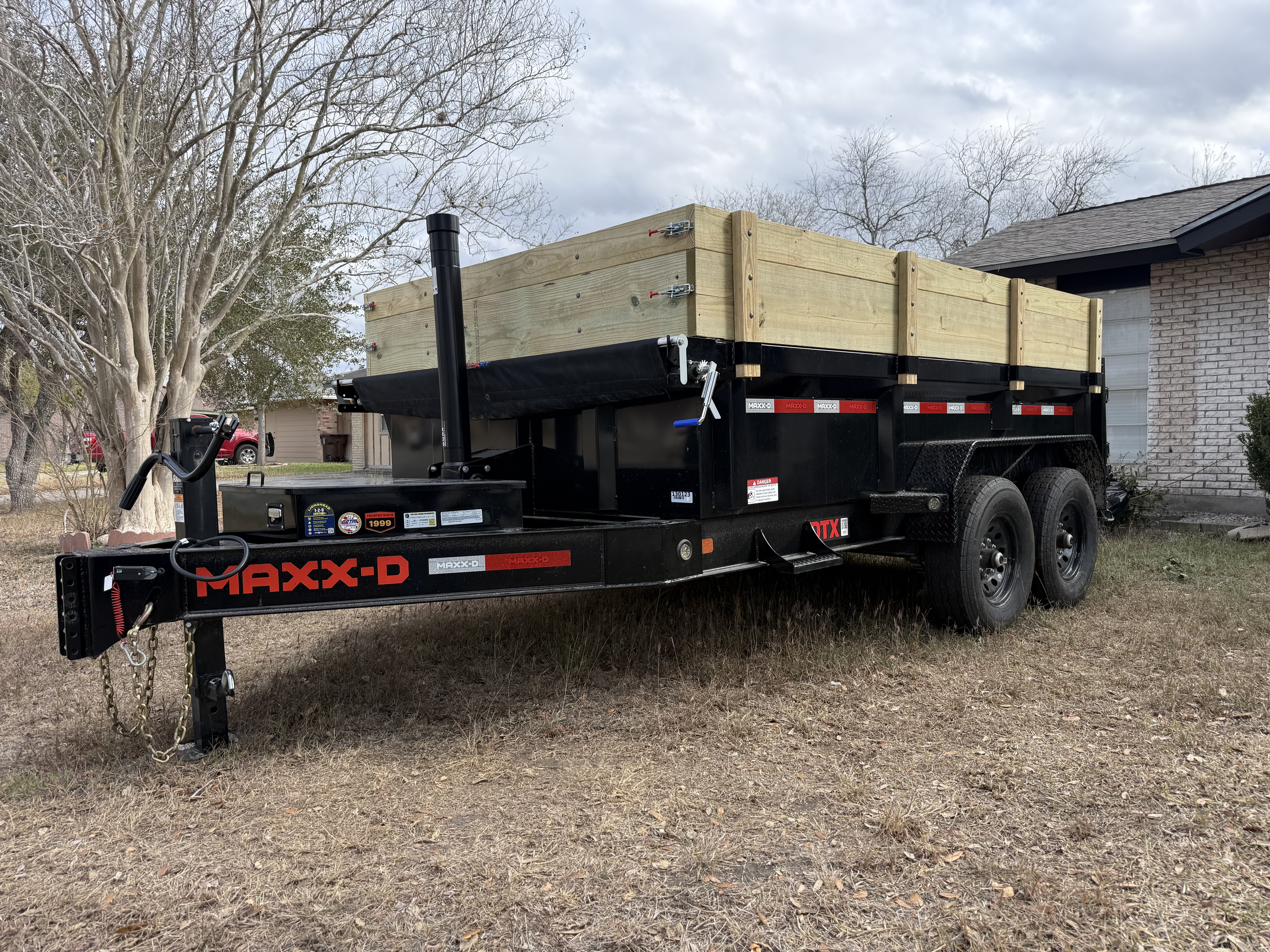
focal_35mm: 24
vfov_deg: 56.8
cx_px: 635
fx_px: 881
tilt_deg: -0.7
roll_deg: -0.2
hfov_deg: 71.6
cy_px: 476
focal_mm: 6.76
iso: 80
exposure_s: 1/2445
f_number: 1.78
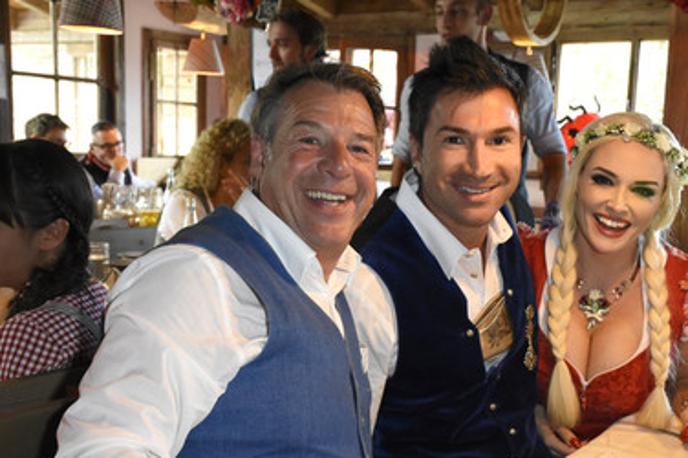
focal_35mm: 54
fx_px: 1031
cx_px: 391
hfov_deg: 36.8
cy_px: 271
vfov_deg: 25.0
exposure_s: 1/60
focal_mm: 30
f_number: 6.3
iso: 3200
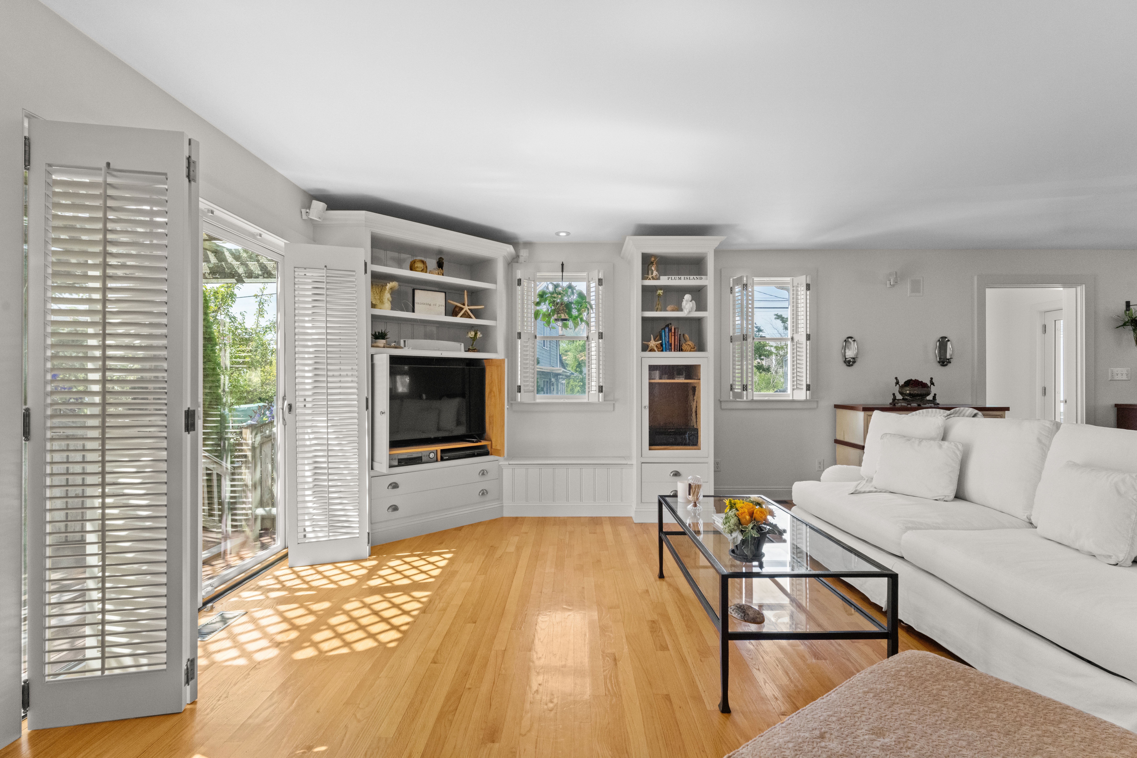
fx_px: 508
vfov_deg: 73.4
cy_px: 379
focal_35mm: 16
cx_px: 568
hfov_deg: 96.4
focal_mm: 16.1
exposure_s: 1/50
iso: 2000
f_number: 11
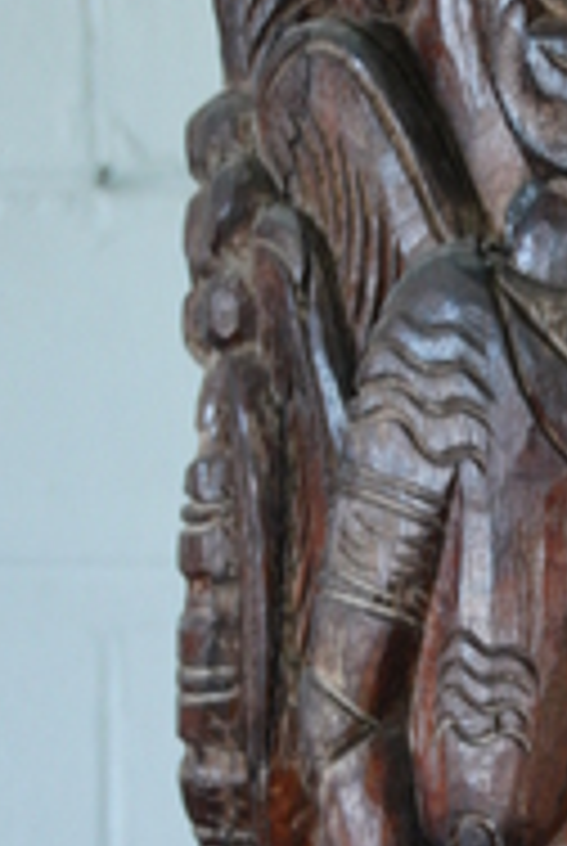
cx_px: 716
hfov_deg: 6.8
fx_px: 4754
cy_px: 670
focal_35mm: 202
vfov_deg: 10.1
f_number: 5.3
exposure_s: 1/30
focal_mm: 46
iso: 720
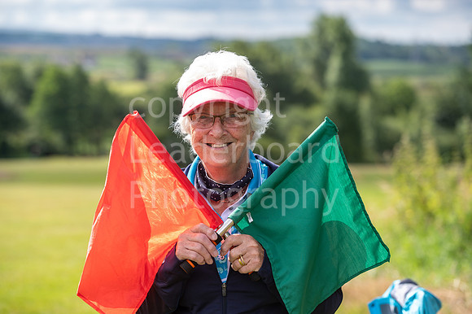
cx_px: 236
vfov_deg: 10.1
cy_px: 157
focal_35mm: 135
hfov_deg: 15.2
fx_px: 1769
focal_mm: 135
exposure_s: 1/640
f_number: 5.6
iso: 250
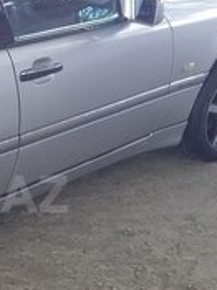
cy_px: 194
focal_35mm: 88
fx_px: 736
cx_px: -60
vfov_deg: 22.2
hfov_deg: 16.0
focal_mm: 3.3
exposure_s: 1/50
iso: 64
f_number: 2.2
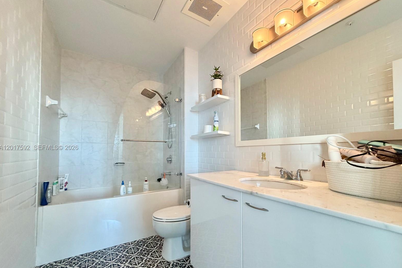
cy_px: 148
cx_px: 204
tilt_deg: +2.5
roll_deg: +0.4
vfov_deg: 77.1
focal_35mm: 15
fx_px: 167
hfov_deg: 100.4
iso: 320
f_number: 2.2
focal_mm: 2.22
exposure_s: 1/120
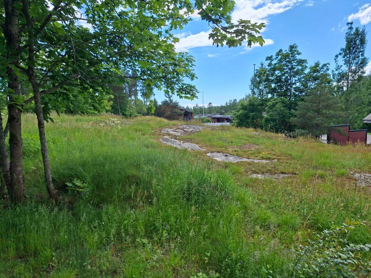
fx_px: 247
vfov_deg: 58.9
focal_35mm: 23
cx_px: 186
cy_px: 139
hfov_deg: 73.9
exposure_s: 1/1541
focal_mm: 5.54
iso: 50
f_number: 1.8
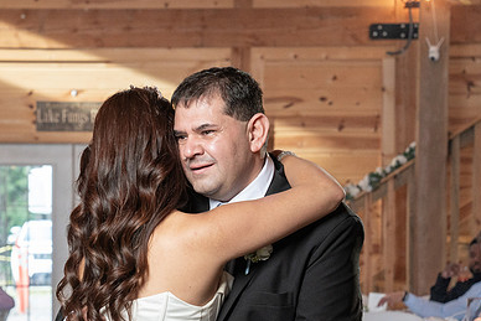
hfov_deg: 15.7
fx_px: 1737
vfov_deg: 10.5
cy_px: 272
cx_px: 119
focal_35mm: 130
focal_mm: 70
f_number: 5.6
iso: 2000
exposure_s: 1/200
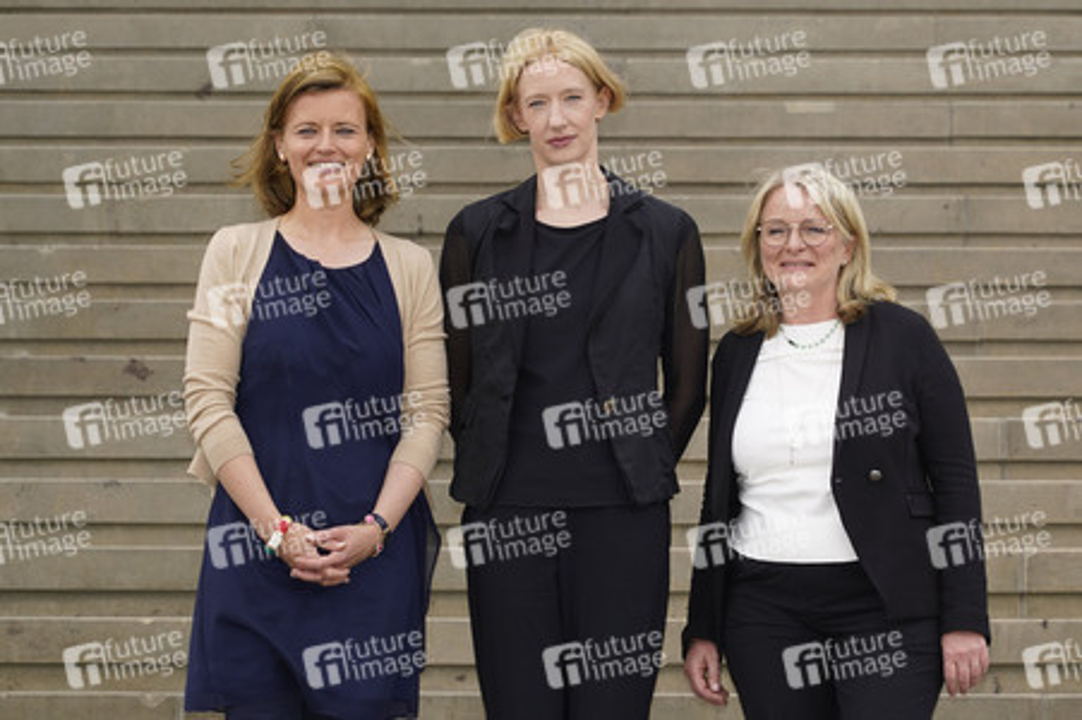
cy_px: 360
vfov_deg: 11.7
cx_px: 541
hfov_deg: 17.5
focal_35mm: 117
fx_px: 3514
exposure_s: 1/200
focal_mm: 117
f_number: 5
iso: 100
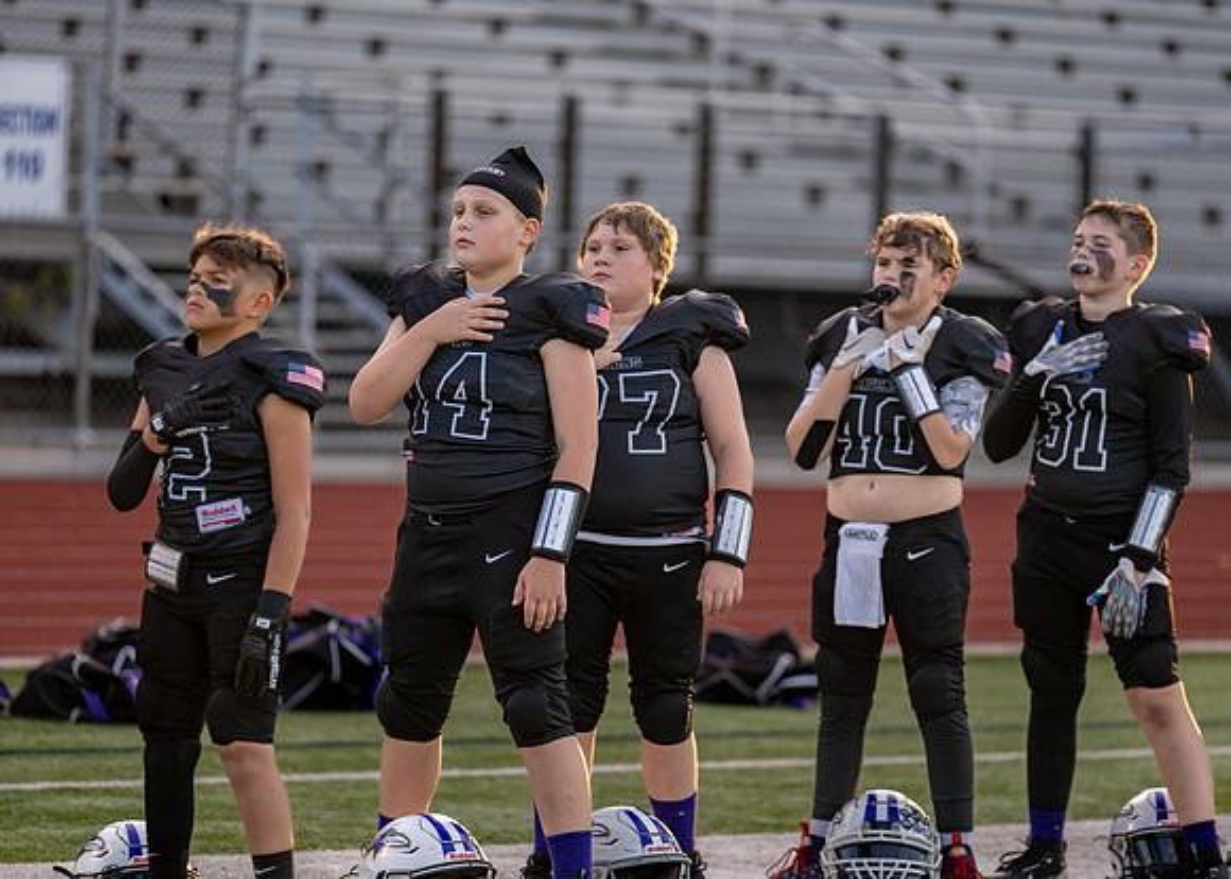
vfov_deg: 7.4
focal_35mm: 194
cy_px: 440
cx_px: 616
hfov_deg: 10.4
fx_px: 6776
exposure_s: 1/640
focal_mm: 185
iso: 200
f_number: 2.8
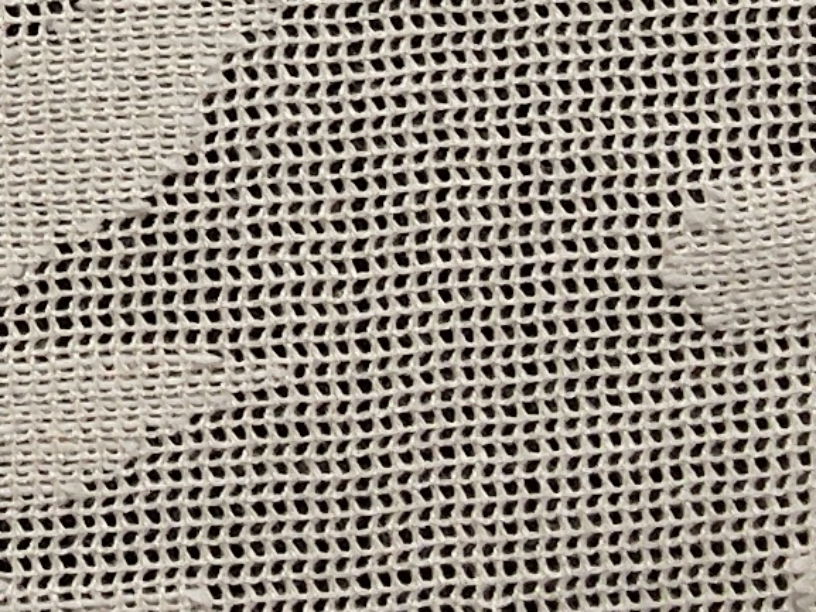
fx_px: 3466
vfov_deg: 9.6
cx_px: -528
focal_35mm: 147
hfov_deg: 12.5
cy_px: -490
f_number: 2
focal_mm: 2.78
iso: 100
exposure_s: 1/100
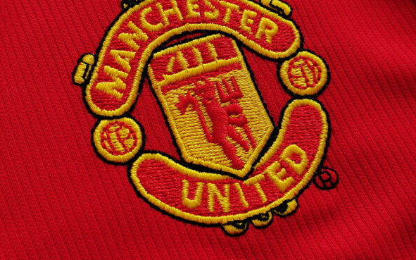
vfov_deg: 18.6
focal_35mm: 70
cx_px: 210
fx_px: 793
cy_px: 109
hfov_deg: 29.4
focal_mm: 5.58
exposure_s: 1/148
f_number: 1.8
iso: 50
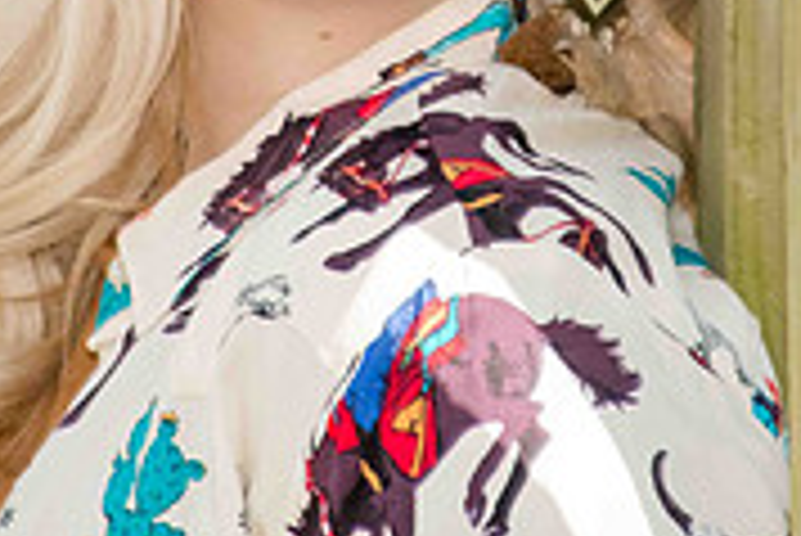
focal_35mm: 782
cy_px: -25
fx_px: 17413
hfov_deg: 2.6
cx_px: 396
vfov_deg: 1.8
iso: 640
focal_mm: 240
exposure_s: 1/640
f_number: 6.3
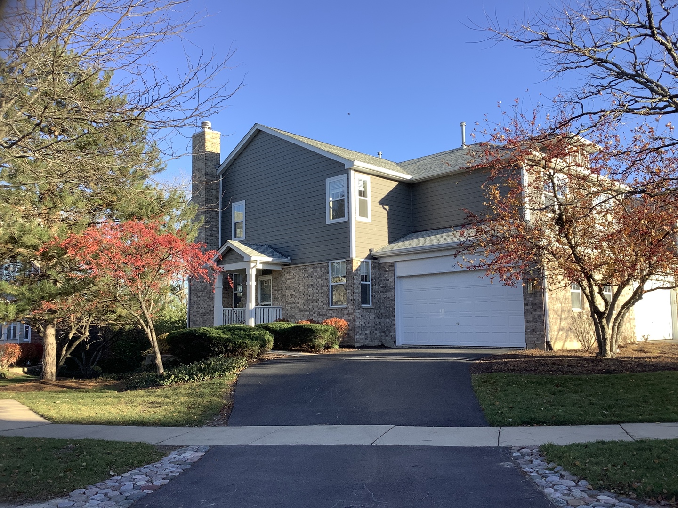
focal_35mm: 31
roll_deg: +0.4
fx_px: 607
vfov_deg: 45.4
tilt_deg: +2.6
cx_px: 339
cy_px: 254
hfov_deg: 58.4
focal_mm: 3.3
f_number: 2.4
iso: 25
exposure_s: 1/473
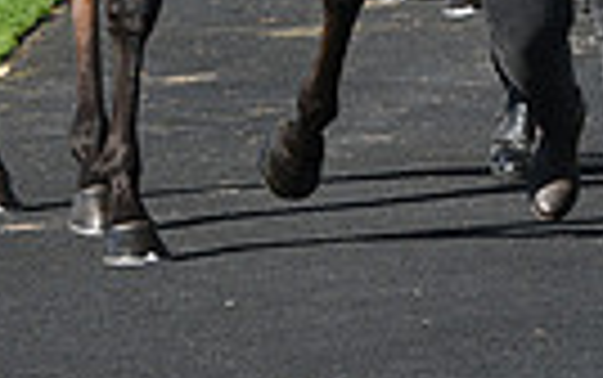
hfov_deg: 3.0
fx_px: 11628
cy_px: -457
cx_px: 302
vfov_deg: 1.9
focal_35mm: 707
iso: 400
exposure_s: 1/1250
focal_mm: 160
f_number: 6.3
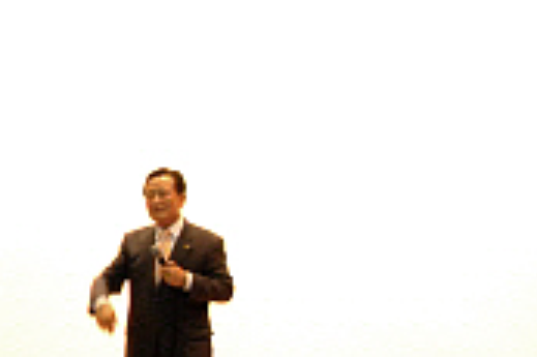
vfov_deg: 12.1
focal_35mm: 113
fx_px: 1684
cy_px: 272
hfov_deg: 17.1
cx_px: -152
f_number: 5
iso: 800
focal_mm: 26
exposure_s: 1/60
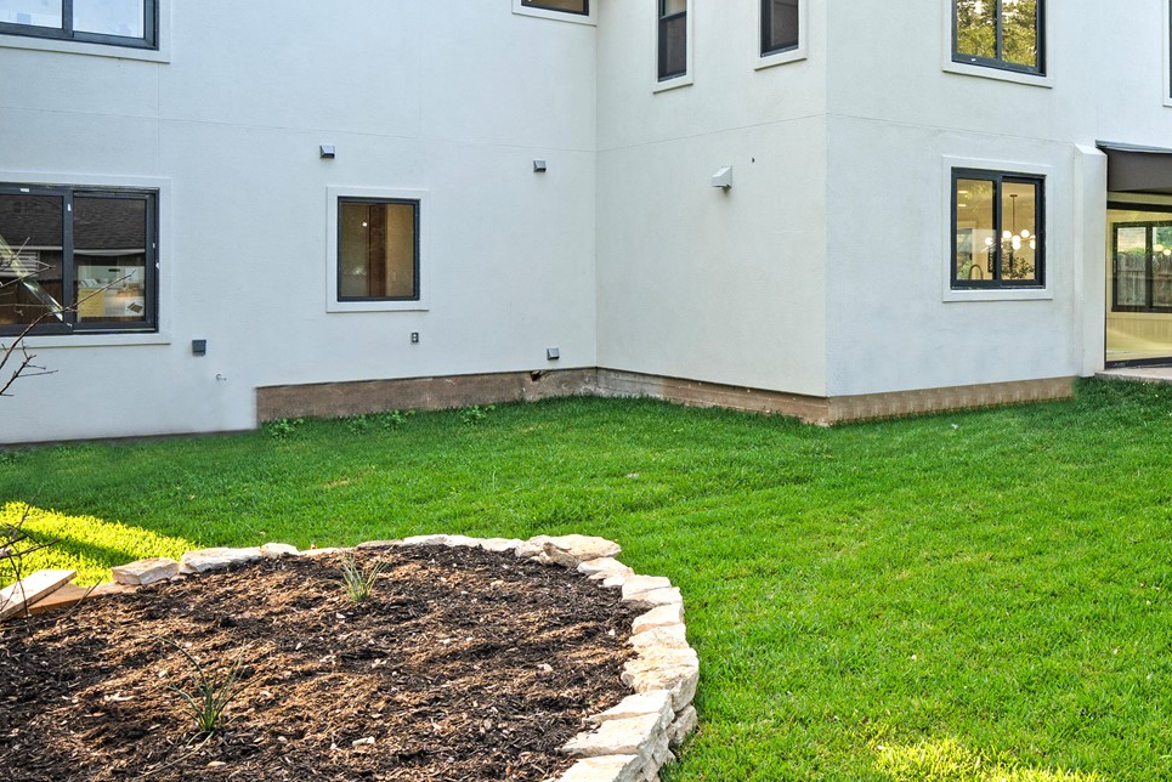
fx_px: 1172
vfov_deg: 36.6
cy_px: 267
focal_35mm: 36
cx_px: 976
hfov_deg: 49.3
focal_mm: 16
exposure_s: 1/30
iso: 100
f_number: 8
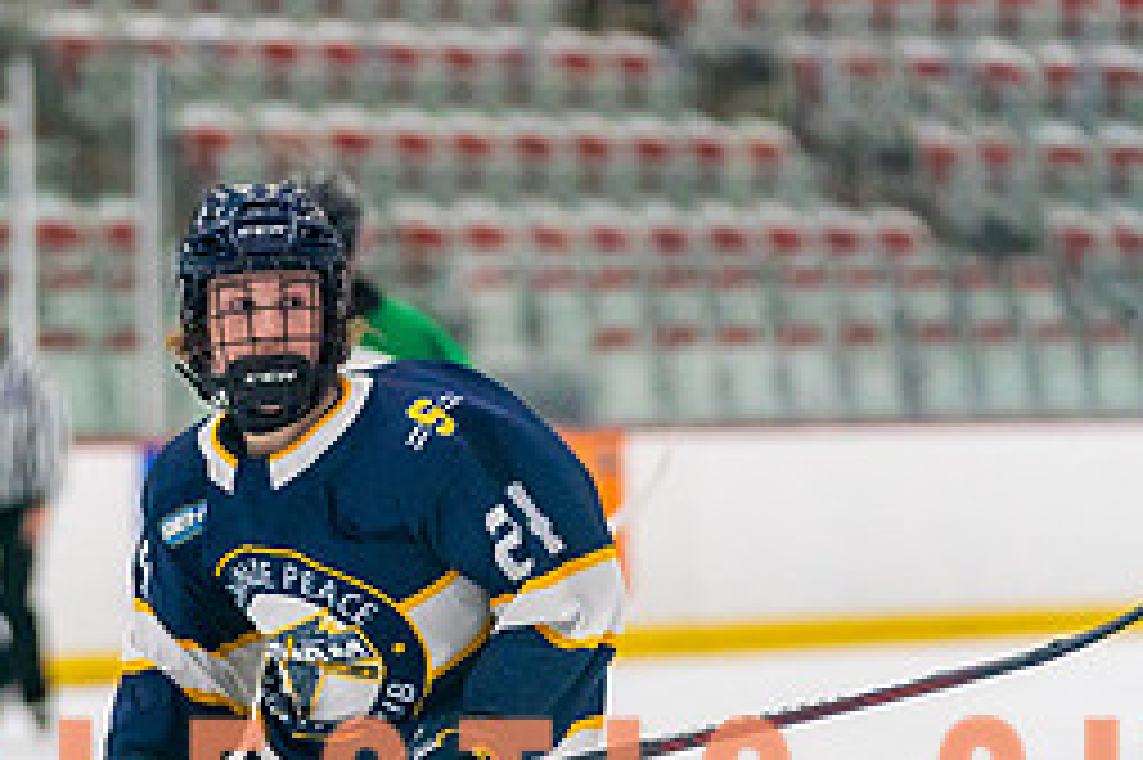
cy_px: 830
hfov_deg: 6.6
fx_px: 9868
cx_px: 338
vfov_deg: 4.4
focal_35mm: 311
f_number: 2.8
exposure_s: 1/1600
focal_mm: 132
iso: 4000
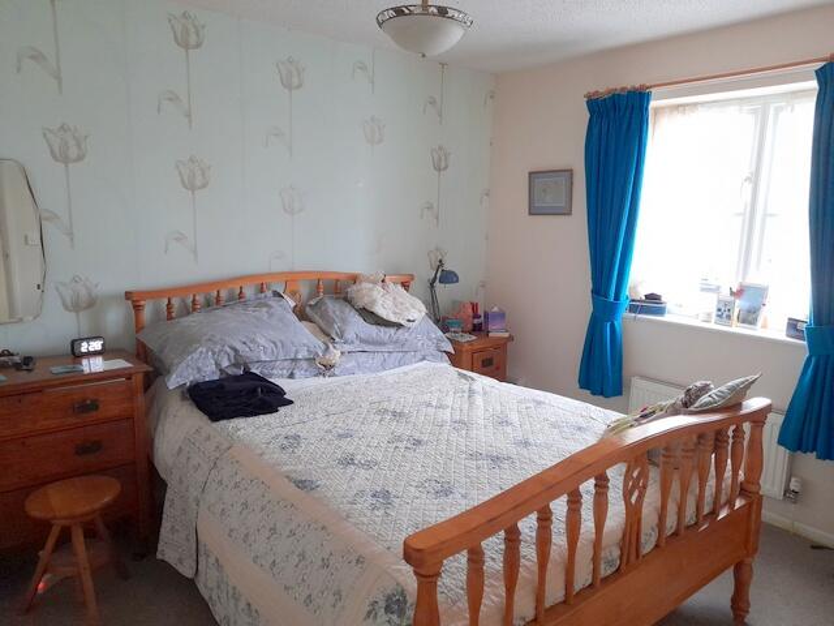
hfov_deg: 69.4
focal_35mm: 25
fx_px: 602
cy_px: 313
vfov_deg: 54.9
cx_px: 417
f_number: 2
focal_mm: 4.6
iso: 400
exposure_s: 1/30
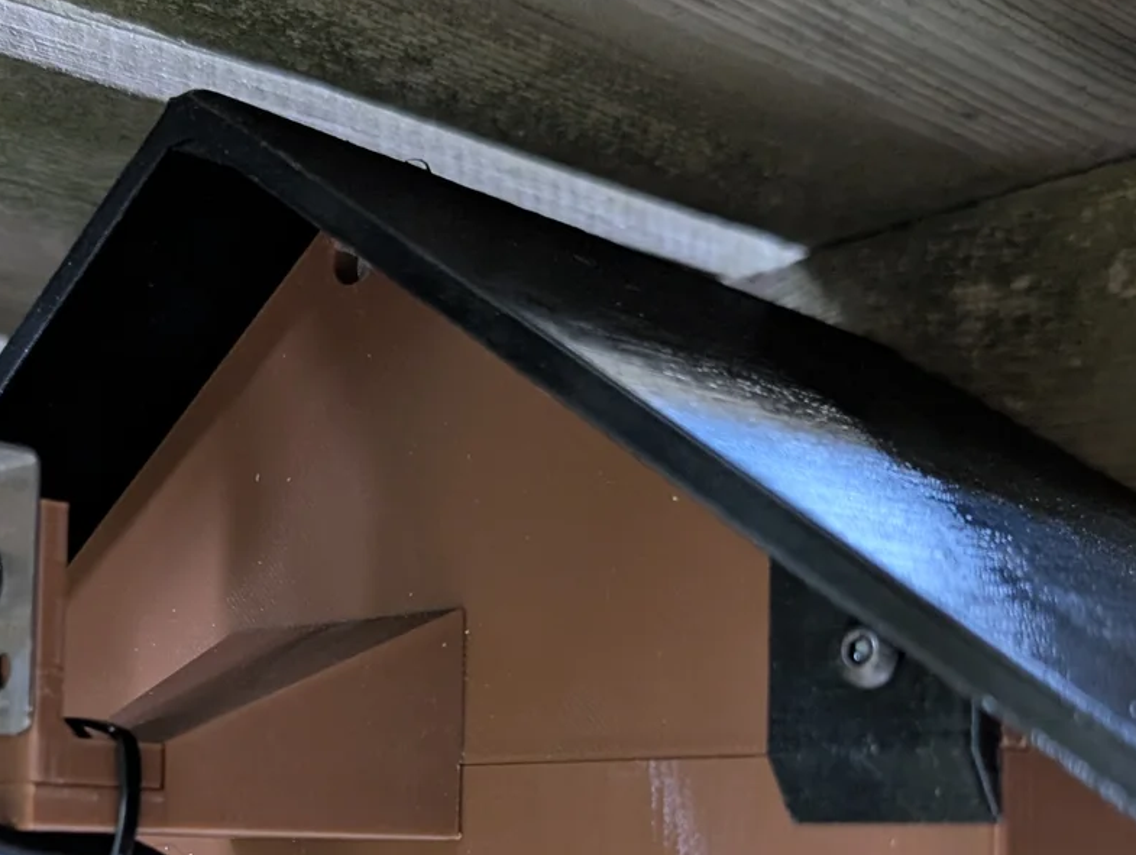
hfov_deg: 34.4
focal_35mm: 55
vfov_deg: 25.9
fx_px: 1807
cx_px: 339
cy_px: 736
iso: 685
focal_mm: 6.9
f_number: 1.68
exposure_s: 1/65.4
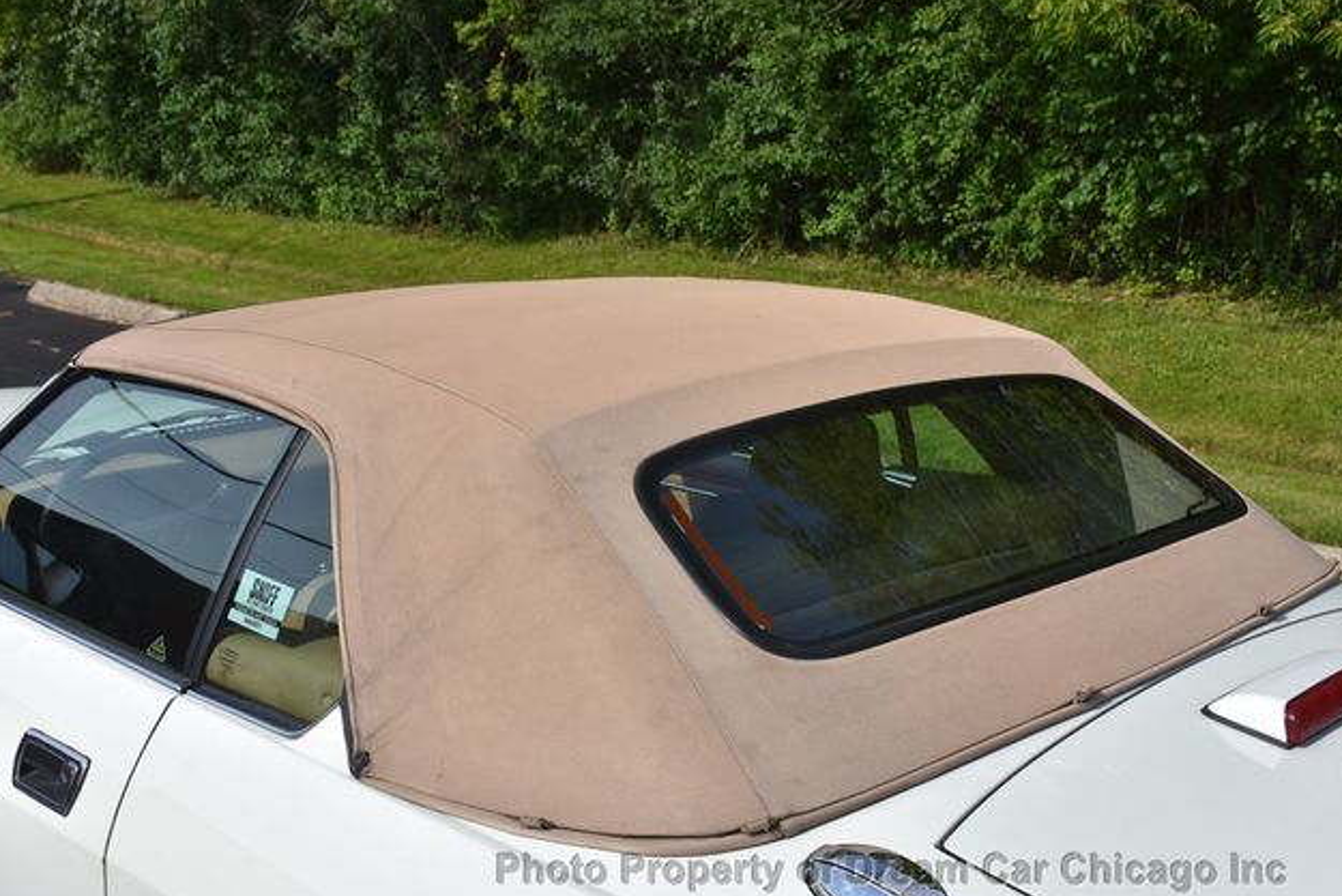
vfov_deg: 32.3
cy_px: 451
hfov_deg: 46.9
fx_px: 1548
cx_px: 670
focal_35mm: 42
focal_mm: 27
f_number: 8
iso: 140
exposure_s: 1/500
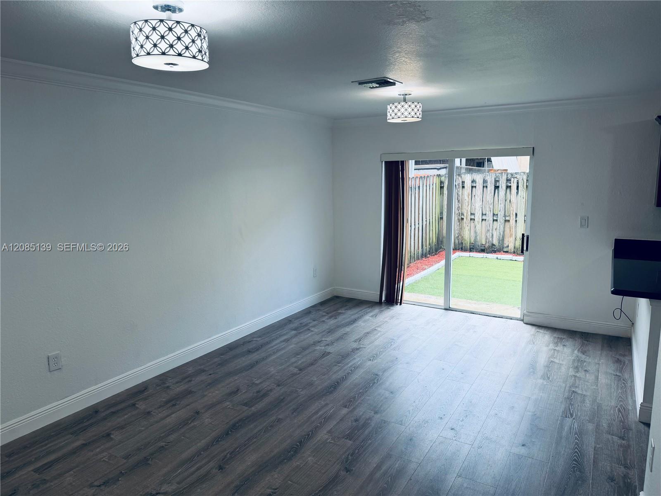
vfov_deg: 56.8
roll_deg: +0.5
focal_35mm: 24
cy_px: 248
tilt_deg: -7.6
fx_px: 458
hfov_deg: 71.6
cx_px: 330
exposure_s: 1/120
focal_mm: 6.76
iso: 64
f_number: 1.78
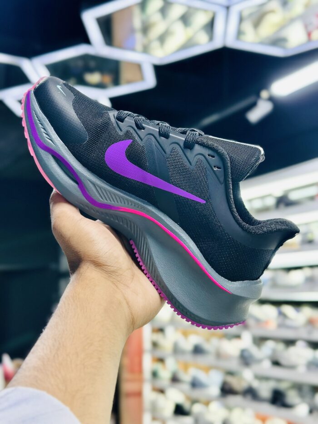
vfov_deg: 39.7
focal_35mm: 48
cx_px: 159
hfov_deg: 30.3
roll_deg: +0.6
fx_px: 588
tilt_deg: +8.4
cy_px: 212
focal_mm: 6.86
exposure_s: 1/100
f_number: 1.78
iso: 160
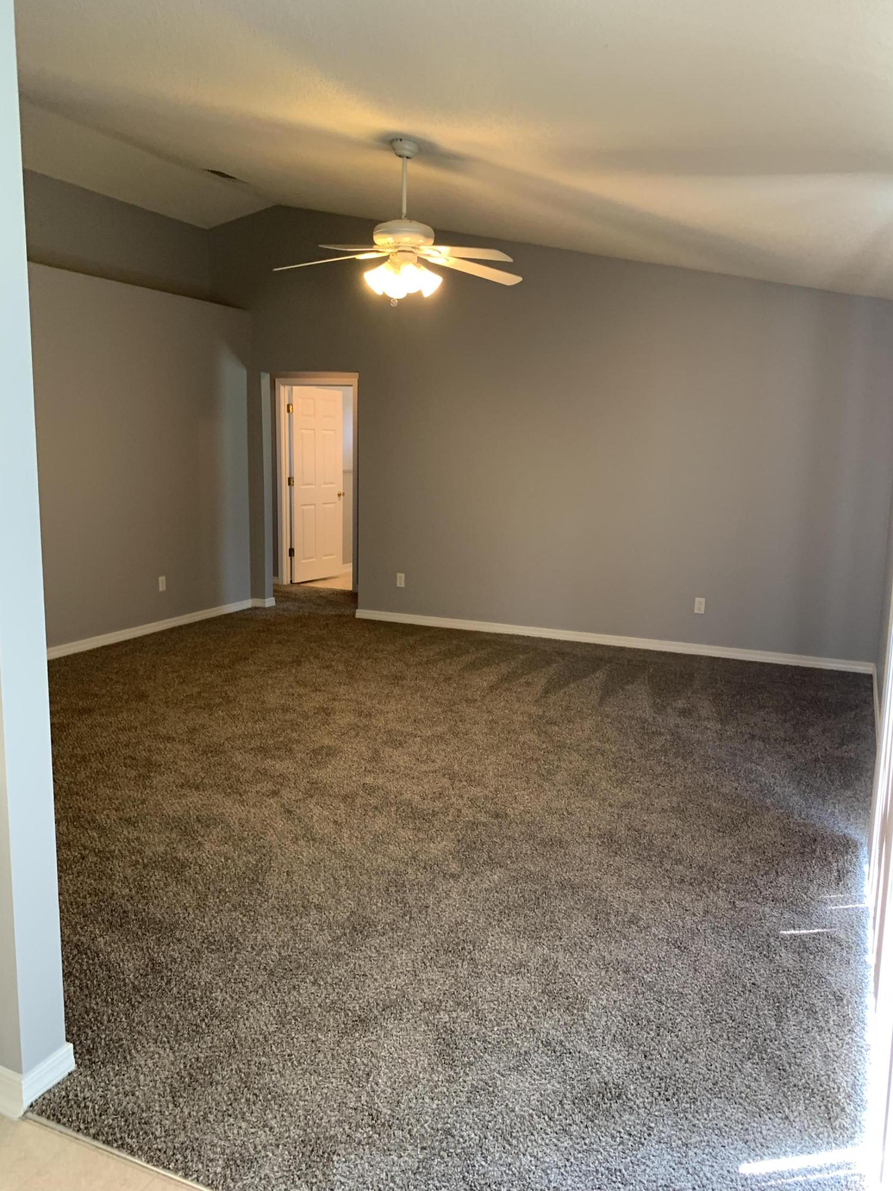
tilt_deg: -7.5
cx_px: 446
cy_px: 596
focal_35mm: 26
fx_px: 894
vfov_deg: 67.3
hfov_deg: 53.1
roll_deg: -1.0
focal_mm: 4.25
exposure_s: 1/60
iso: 160
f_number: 1.8
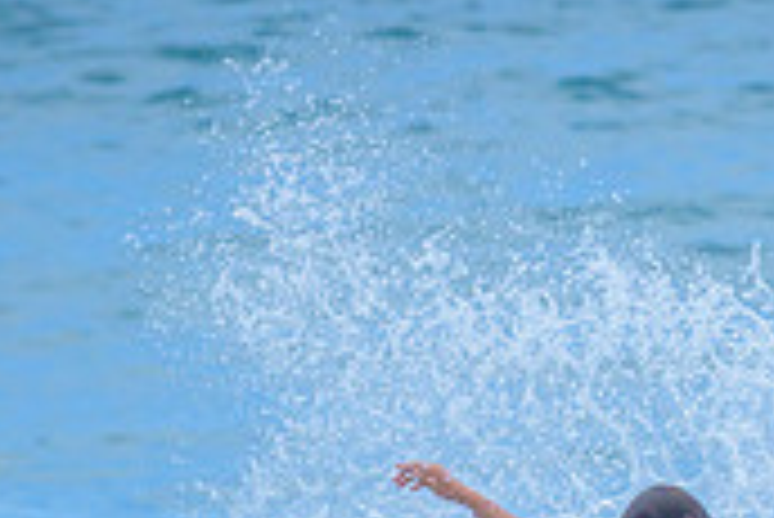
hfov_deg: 0.6
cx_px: 756
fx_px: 72686
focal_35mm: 3378
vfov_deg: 0.4
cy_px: 606
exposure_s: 1/2500
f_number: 6.3
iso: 400
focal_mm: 800
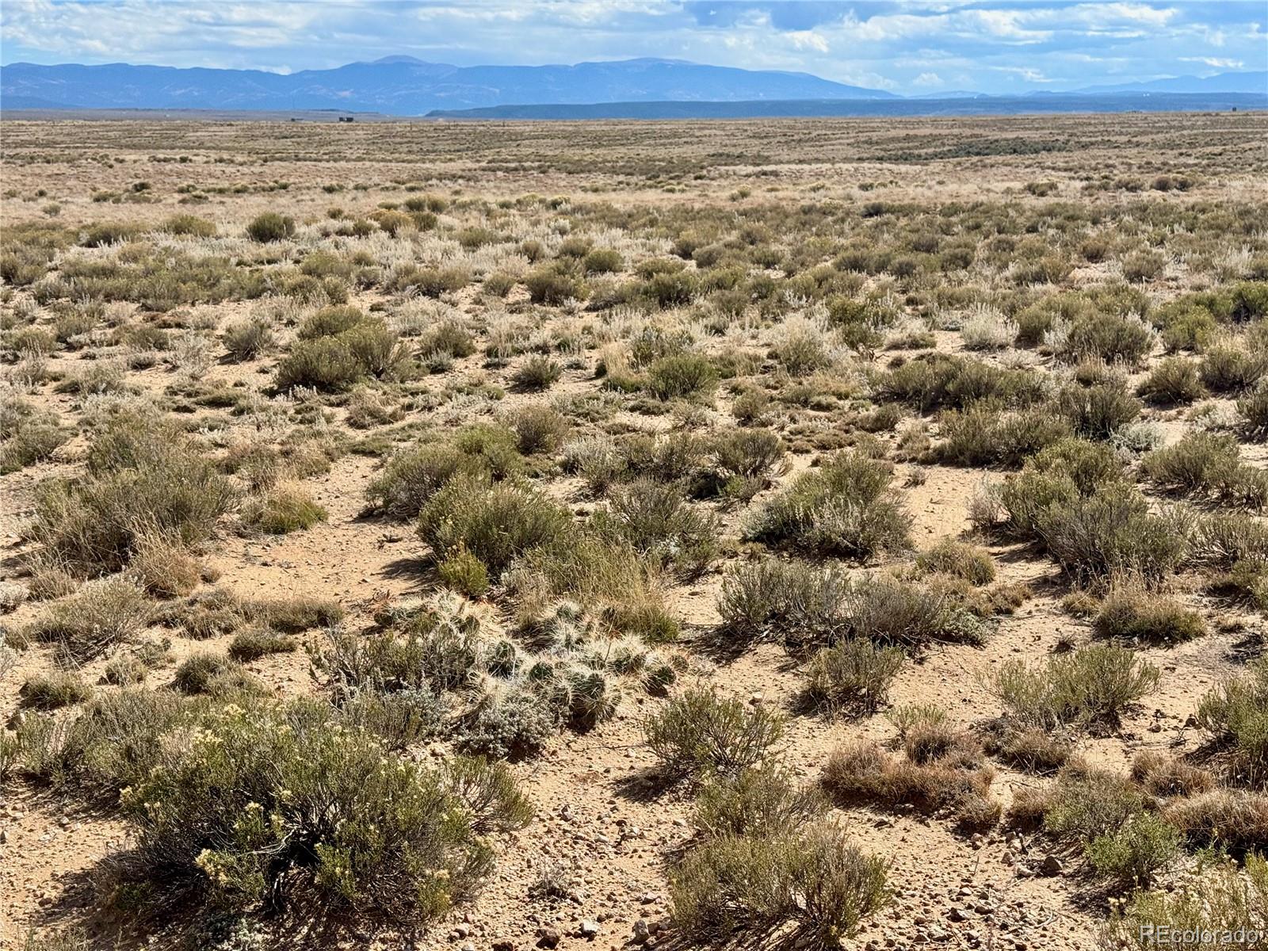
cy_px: 476
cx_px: 634
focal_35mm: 48
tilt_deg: -11.3
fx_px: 1758
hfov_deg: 39.7
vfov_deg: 30.3
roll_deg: +1.1
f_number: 1.78
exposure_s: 1/4975
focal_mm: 6.76
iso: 64
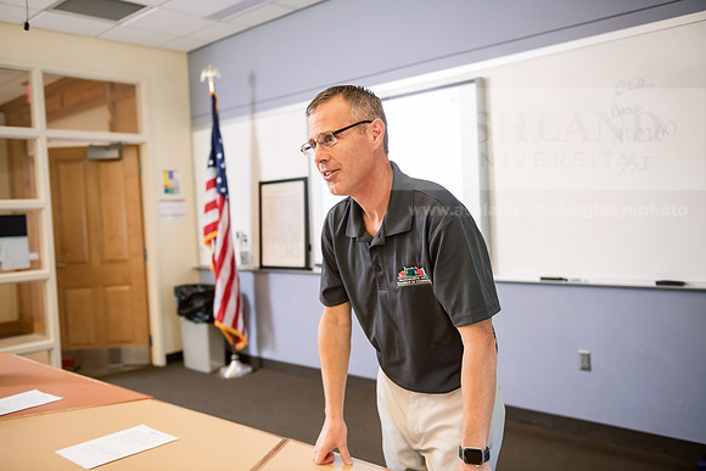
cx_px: 353
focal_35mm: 34
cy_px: 236
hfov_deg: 55.8
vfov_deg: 38.9
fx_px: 667
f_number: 2.8
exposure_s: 1/200
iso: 1250
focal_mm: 34
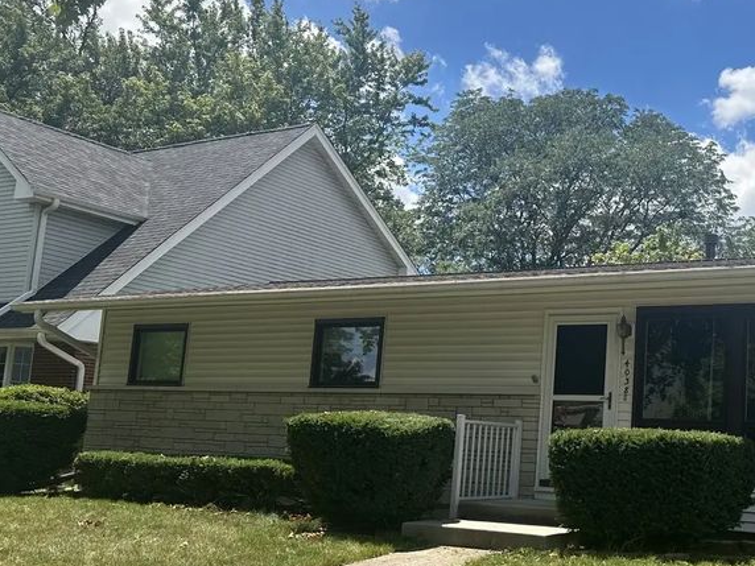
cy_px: 322
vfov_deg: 33.5
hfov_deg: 41.5
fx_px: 938
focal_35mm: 43
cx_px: 628
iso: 80
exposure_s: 1/3861
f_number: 1.78
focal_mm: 6.86
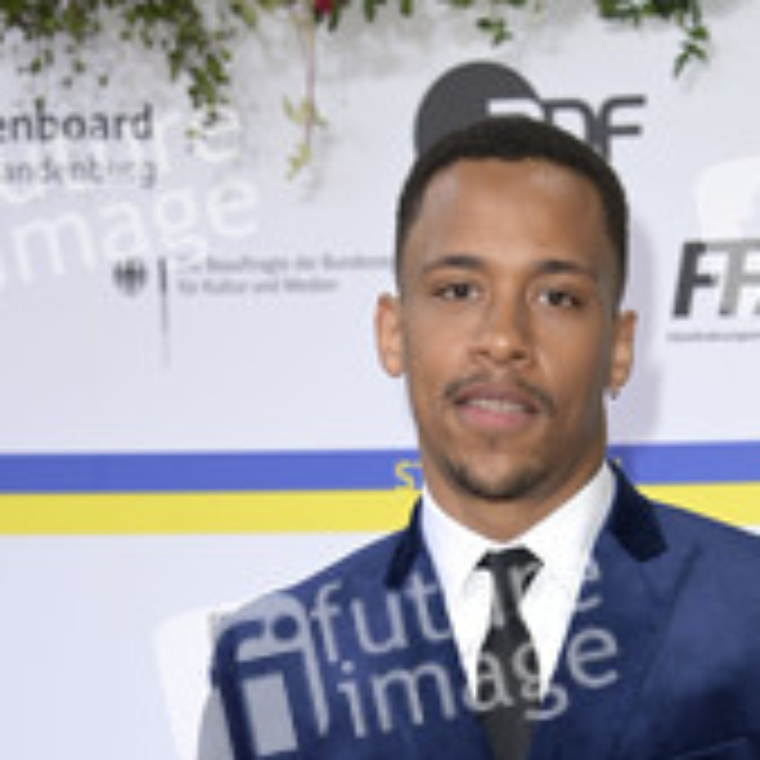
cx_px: 517
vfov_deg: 9.3
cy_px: 886
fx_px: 4595
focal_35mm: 185
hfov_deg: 9.4
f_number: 6.3
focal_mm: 92
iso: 640
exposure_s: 1/250
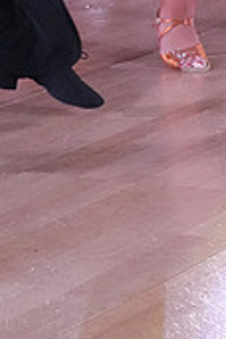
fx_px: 2335
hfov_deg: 5.5
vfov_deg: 8.1
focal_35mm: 248
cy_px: -234
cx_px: 84
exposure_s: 1/250
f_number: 8
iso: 6400
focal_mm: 49
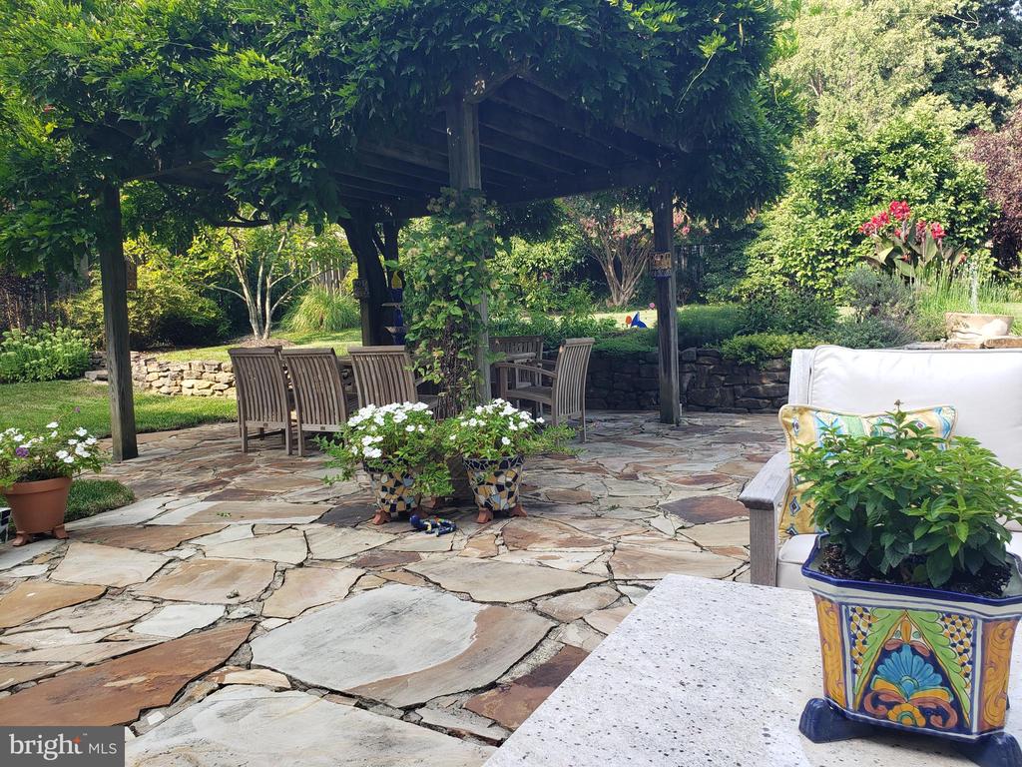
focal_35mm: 26
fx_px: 768
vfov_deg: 53.1
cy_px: 384
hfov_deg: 67.3
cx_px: 511
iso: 50
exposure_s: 1/150
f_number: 2.4
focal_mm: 4.3
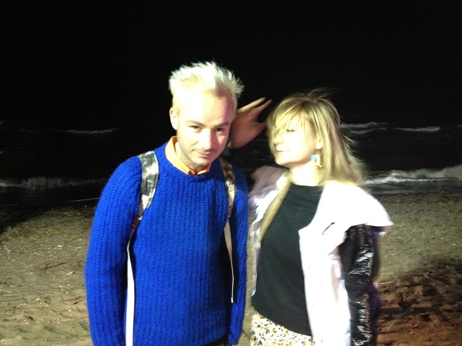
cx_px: 231
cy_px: 173
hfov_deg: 52.6
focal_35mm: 35
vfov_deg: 40.7
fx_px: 467
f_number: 2.4
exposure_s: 1/15
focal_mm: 4.28
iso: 500
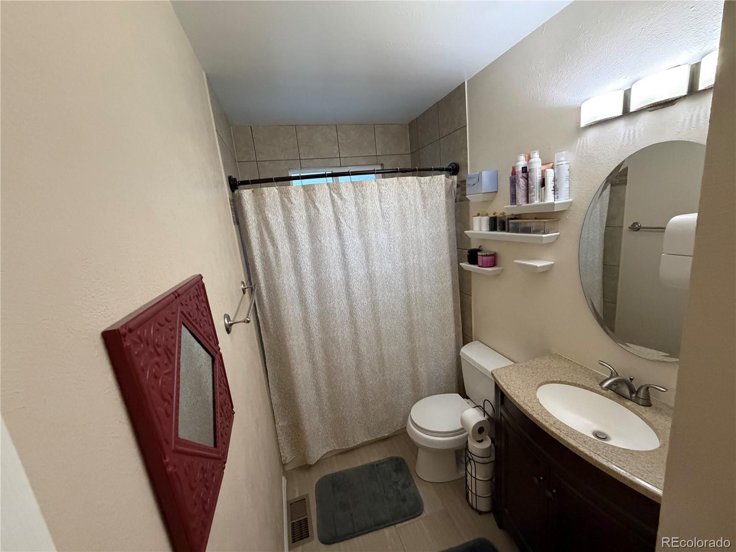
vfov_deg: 85.7
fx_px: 298
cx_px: 368
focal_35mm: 14
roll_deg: +6.3
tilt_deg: -11.9
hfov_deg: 102.1
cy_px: 276
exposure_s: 1/60
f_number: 2.2
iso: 800
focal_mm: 2.22
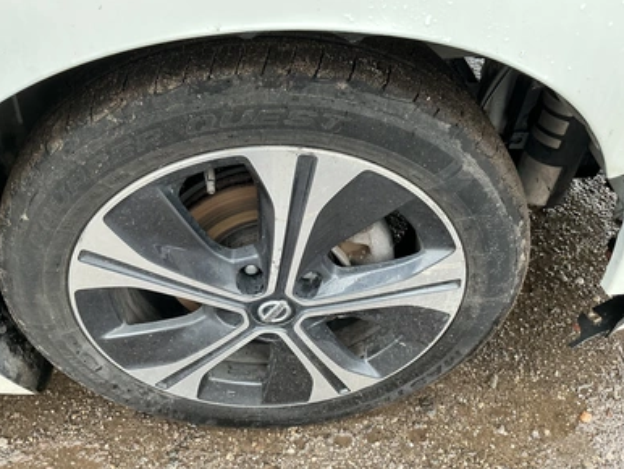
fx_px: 523
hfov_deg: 61.6
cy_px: 239
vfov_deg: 48.3
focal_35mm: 29
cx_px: 309
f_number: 1.8
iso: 64
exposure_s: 1/76
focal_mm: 3
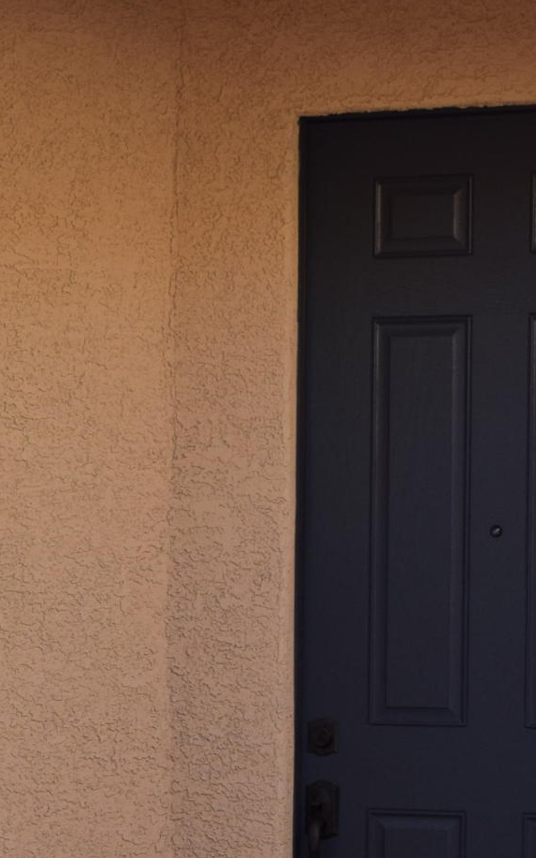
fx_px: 3273
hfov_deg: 9.3
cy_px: 788
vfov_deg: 14.8
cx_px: -2
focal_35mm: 140
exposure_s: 1/160
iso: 400
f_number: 6.3
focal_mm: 28
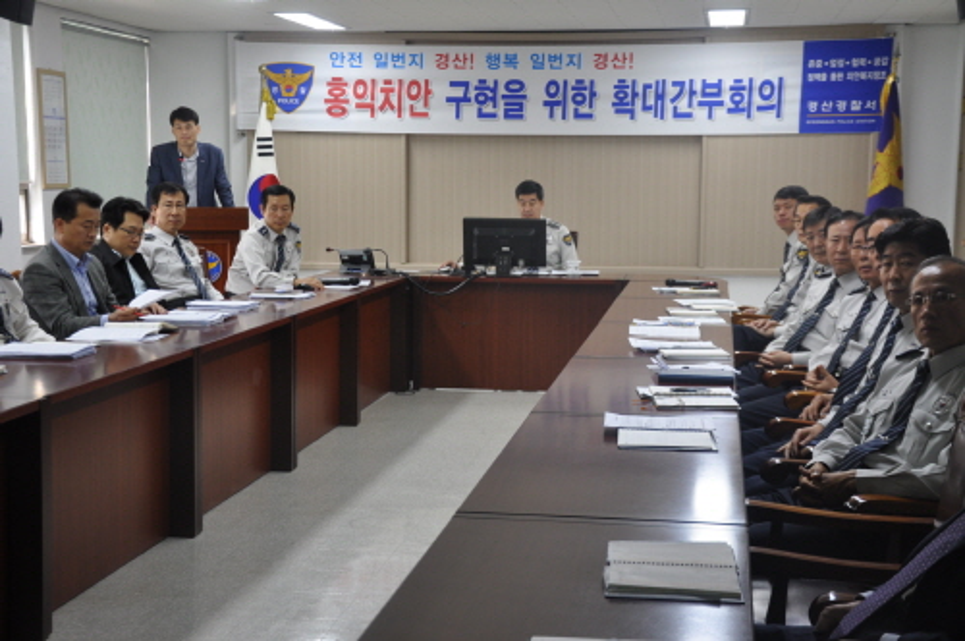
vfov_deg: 22.6
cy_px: 320
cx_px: 482
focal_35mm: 60
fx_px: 1606
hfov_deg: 33.4
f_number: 5.6
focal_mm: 40
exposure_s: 1/30
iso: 400
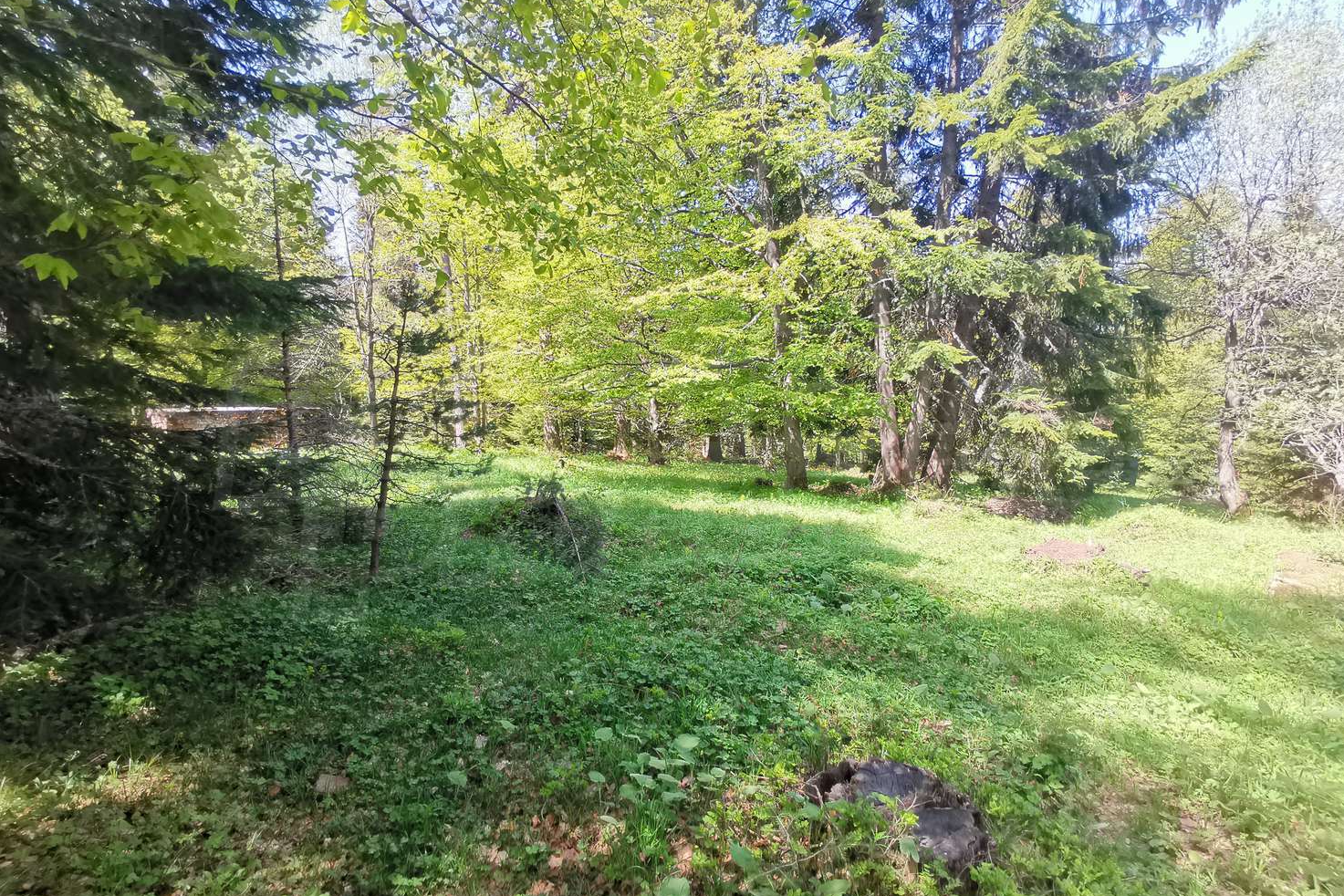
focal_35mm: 18
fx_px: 672
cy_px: 473
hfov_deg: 90.0
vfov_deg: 67.3
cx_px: 669
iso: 50
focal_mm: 2.23
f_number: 2.2
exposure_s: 1/268
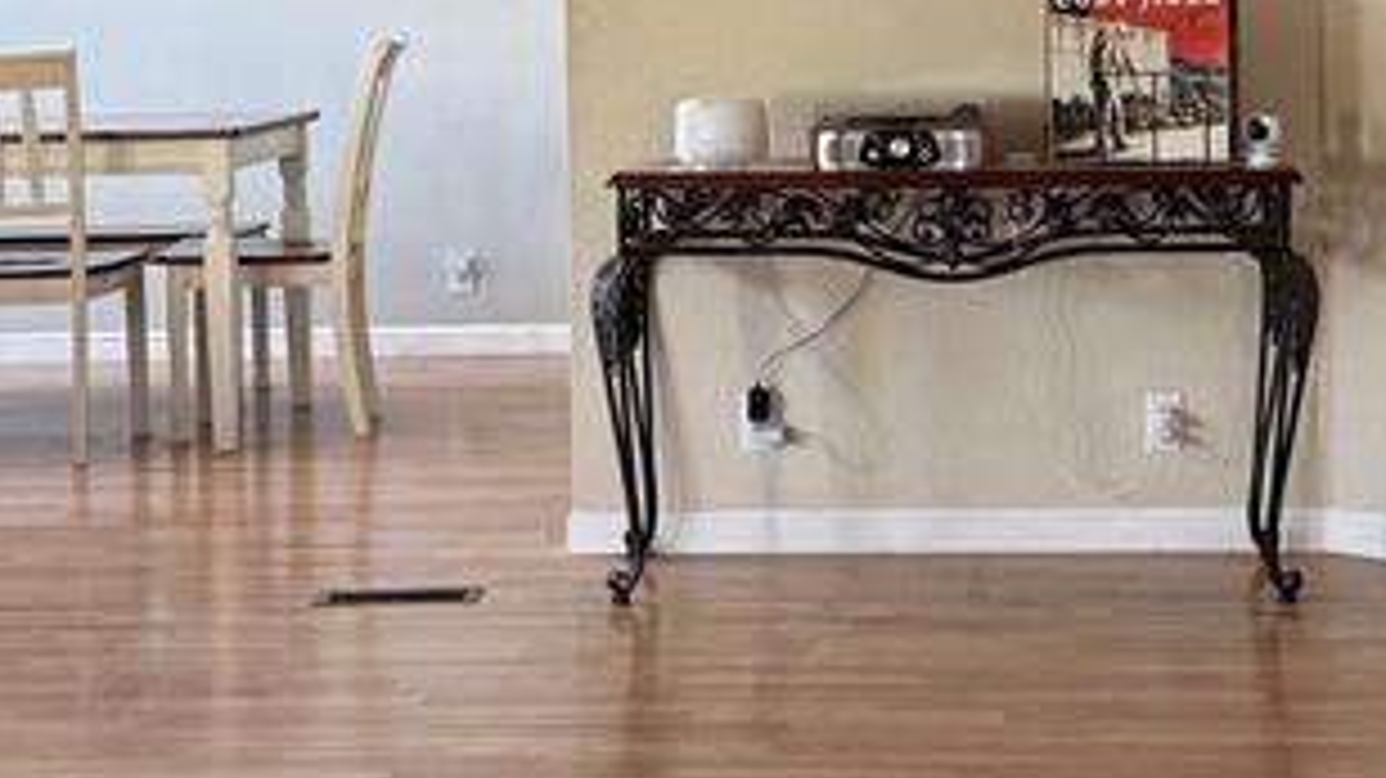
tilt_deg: -2.4
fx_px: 3196
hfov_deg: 24.4
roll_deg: +0.6
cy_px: 99
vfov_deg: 13.8
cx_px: 860
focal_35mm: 87
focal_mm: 6.76
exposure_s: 1/60
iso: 160
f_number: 1.78
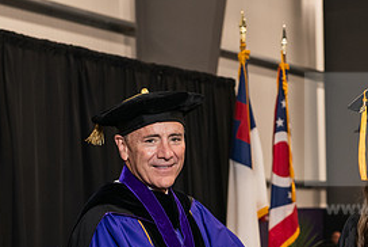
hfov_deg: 15.5
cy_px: 237
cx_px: 264
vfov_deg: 10.3
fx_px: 1351
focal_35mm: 132
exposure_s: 1/125
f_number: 5
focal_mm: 62
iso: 1600
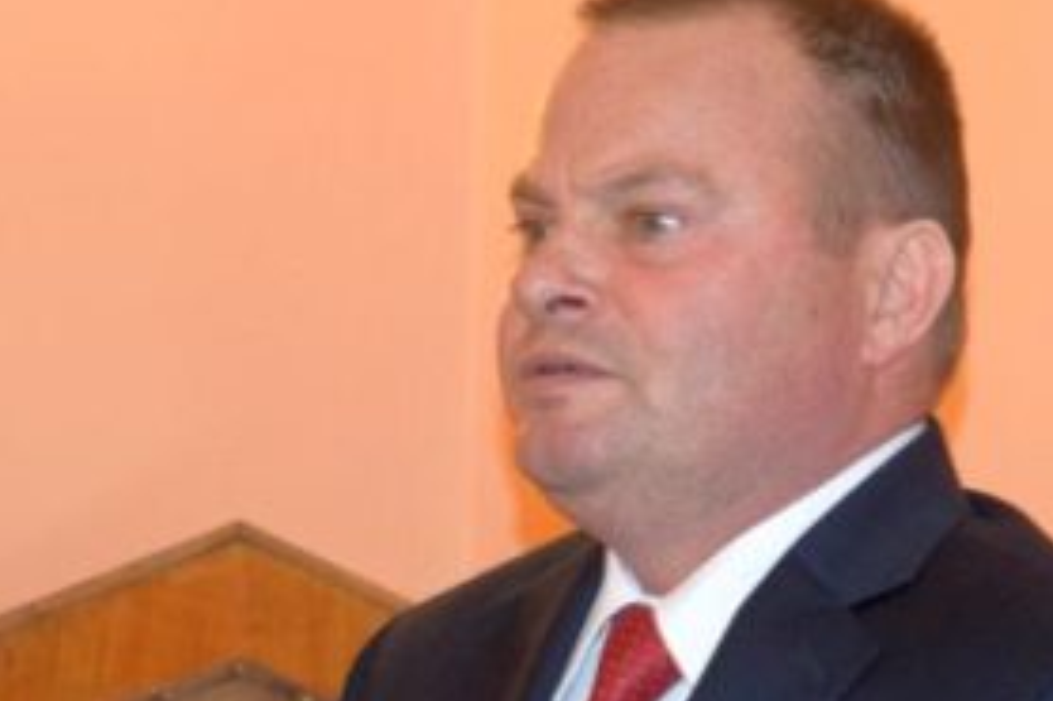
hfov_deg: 7.1
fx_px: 8477
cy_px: 769
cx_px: 879
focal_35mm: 290
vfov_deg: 4.7
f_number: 5.3
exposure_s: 1/60
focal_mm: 70
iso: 2200
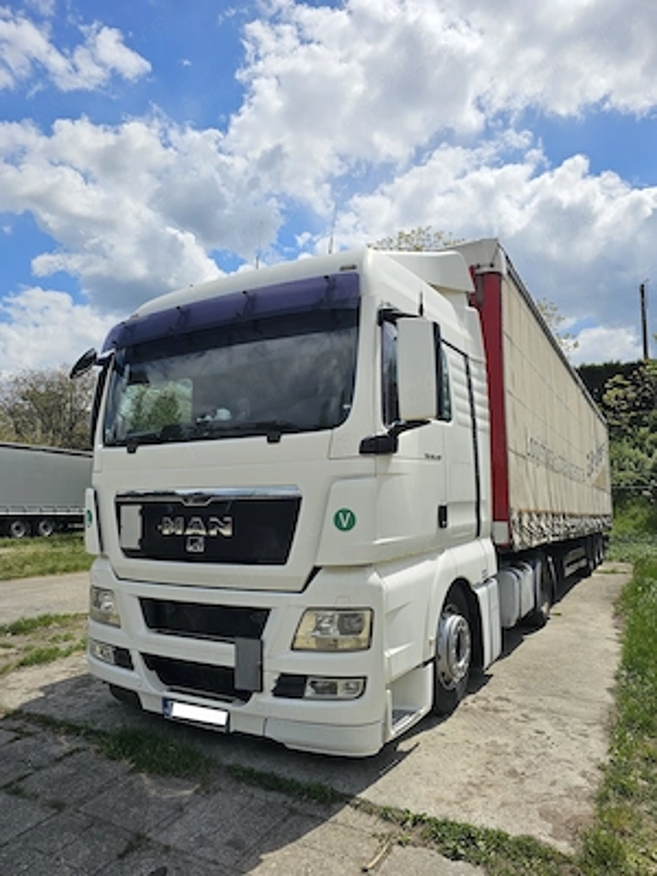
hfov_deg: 58.9
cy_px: 438
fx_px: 582
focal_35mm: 23
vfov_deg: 73.9
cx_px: 328
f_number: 1.7
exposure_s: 1/2000
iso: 12
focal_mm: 6.3
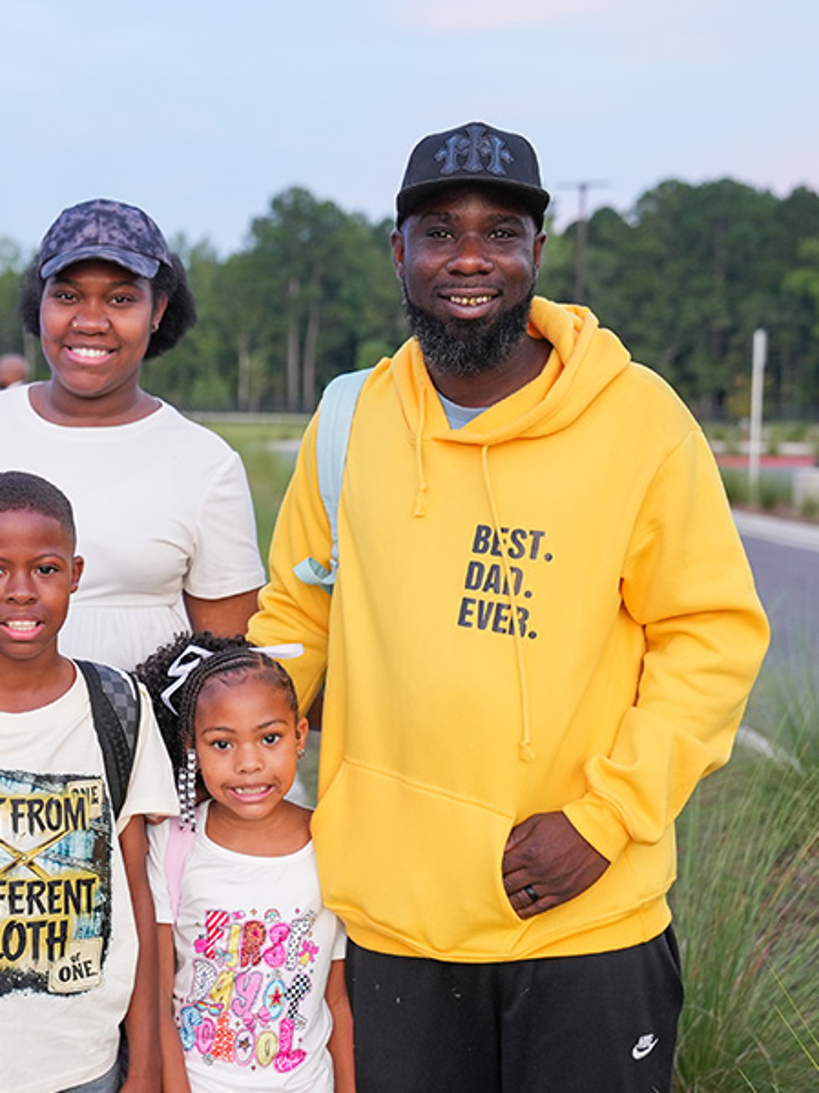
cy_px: 550
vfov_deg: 26.7
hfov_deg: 19.9
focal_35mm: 73
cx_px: 152
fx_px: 2304
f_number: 3.5
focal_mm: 50
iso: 1000
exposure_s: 1/125
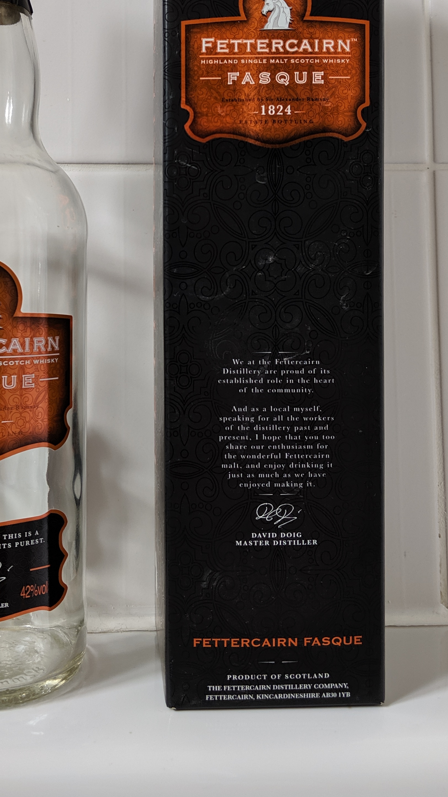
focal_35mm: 41
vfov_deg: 48.6
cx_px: 139
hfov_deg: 28.8
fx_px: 866
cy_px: 264
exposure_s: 1/99.9
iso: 65
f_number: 1.8
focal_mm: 4.44
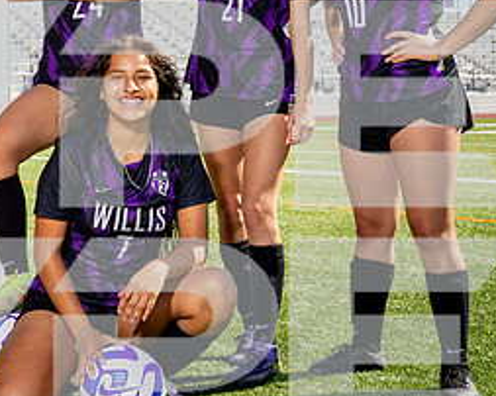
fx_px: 1364
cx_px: 22
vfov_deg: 16.4
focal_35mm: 93
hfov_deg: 20.1
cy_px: 105
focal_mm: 43
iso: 200
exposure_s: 1/250
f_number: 8
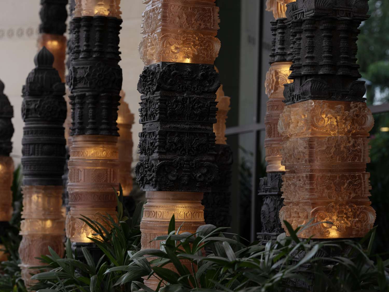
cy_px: 146
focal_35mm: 95
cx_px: 194
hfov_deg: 20.7
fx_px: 1068
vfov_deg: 15.6
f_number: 8
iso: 200
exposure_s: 1/60
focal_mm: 120
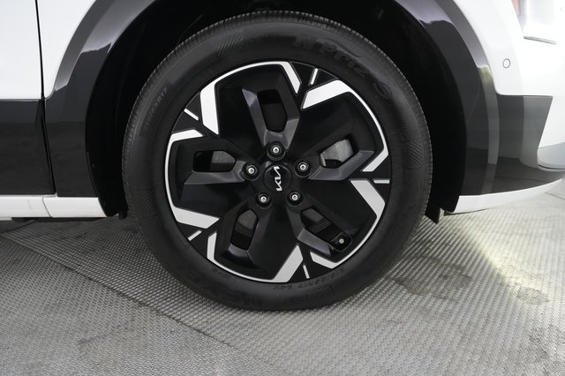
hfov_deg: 71.5
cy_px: 188
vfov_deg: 51.2
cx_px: 282
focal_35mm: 25
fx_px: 392
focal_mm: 25
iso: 5000
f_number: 4
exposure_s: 1/160
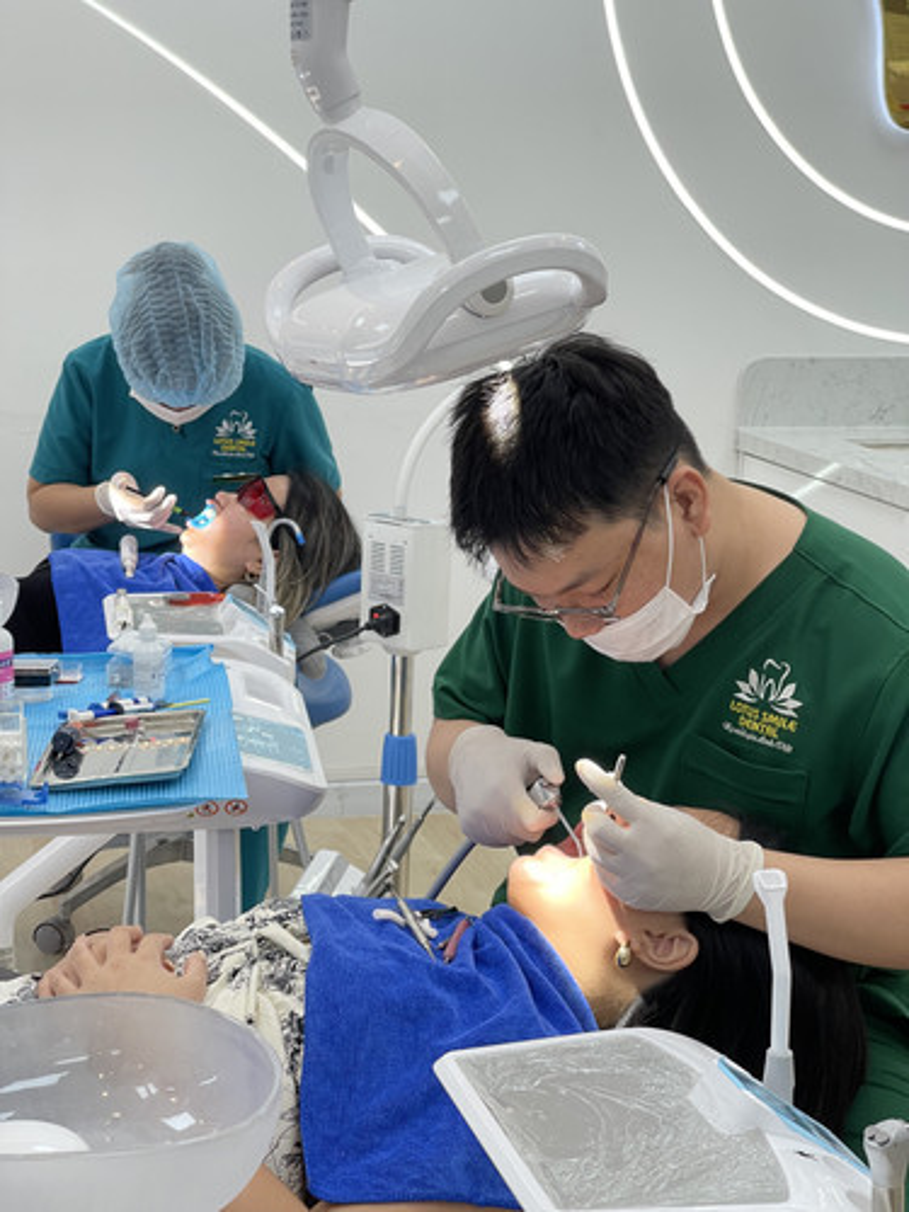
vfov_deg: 30.3
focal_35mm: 64
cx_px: 454
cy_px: 606
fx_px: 2241
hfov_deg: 22.9
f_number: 2.2
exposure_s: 1/100
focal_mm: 7.5
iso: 50
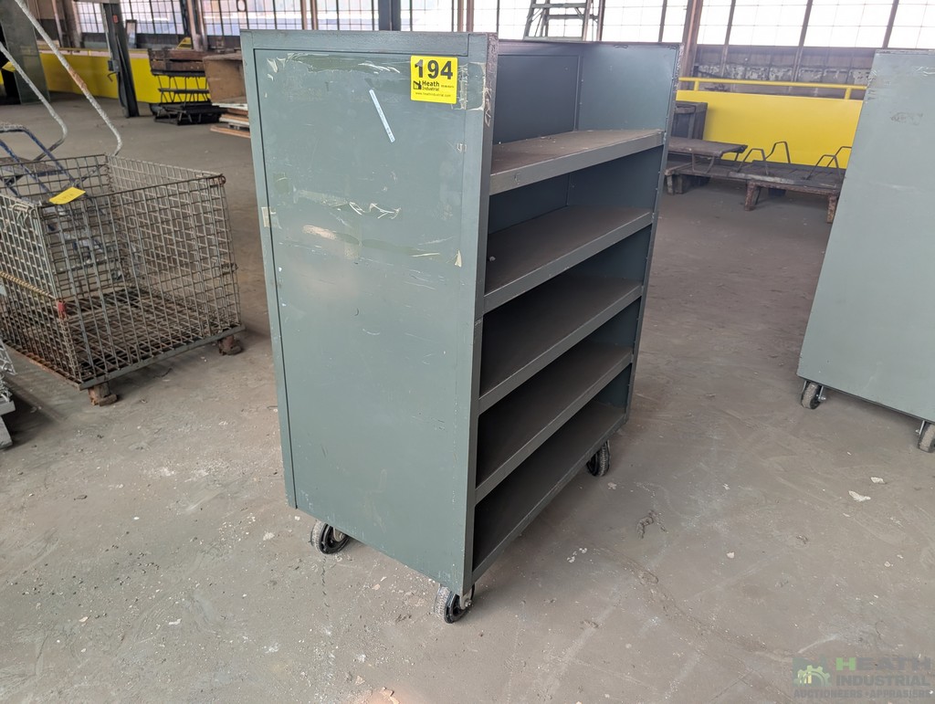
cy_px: 352
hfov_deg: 71.5
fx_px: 649
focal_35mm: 24
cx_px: 468
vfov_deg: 56.9
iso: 17
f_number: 1.68
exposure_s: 1/122
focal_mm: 6.9
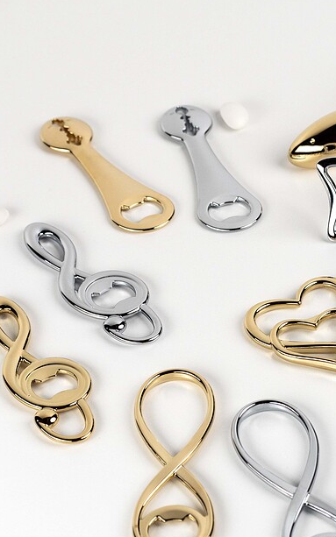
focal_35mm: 153
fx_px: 2242
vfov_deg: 13.7
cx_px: 254
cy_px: 284
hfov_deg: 8.6
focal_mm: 51
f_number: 5
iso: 200
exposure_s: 1/640
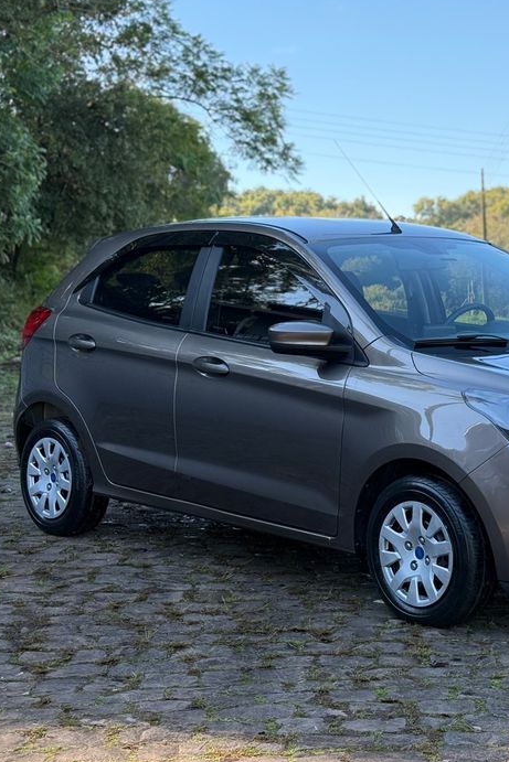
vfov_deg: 27.3
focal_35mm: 74
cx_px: 413
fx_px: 1569
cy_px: 377
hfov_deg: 18.3
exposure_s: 1/675
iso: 64
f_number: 1.78
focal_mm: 6.76
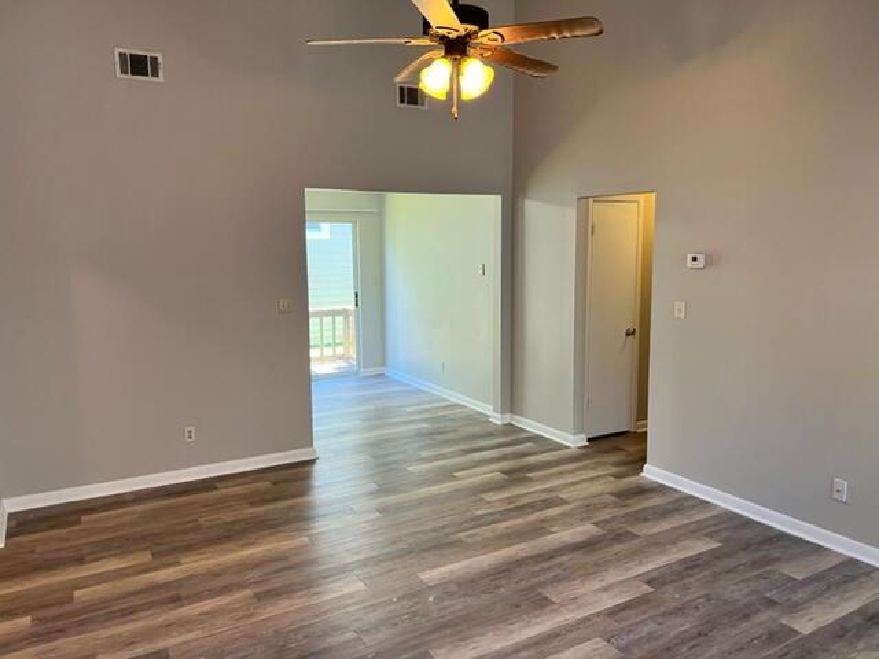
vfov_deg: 53.1
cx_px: 440
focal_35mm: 26
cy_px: 330
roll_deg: +0.9
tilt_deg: -8.9
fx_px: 660
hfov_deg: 67.3
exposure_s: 1/60
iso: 80
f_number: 1.5
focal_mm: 5.7
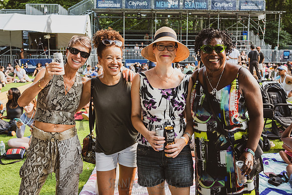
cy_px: 92
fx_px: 319
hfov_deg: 49.2
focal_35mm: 39
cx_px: 144
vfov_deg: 34.0
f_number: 5
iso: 800
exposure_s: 1/500
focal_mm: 35
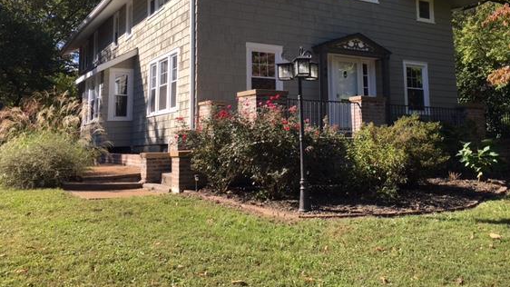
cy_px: 76
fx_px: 487
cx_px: 289
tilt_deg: +9.9
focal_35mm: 36
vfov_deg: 32.3
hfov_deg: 55.1
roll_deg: +0.3
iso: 25
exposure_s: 1/686
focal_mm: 4.15
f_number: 2.2
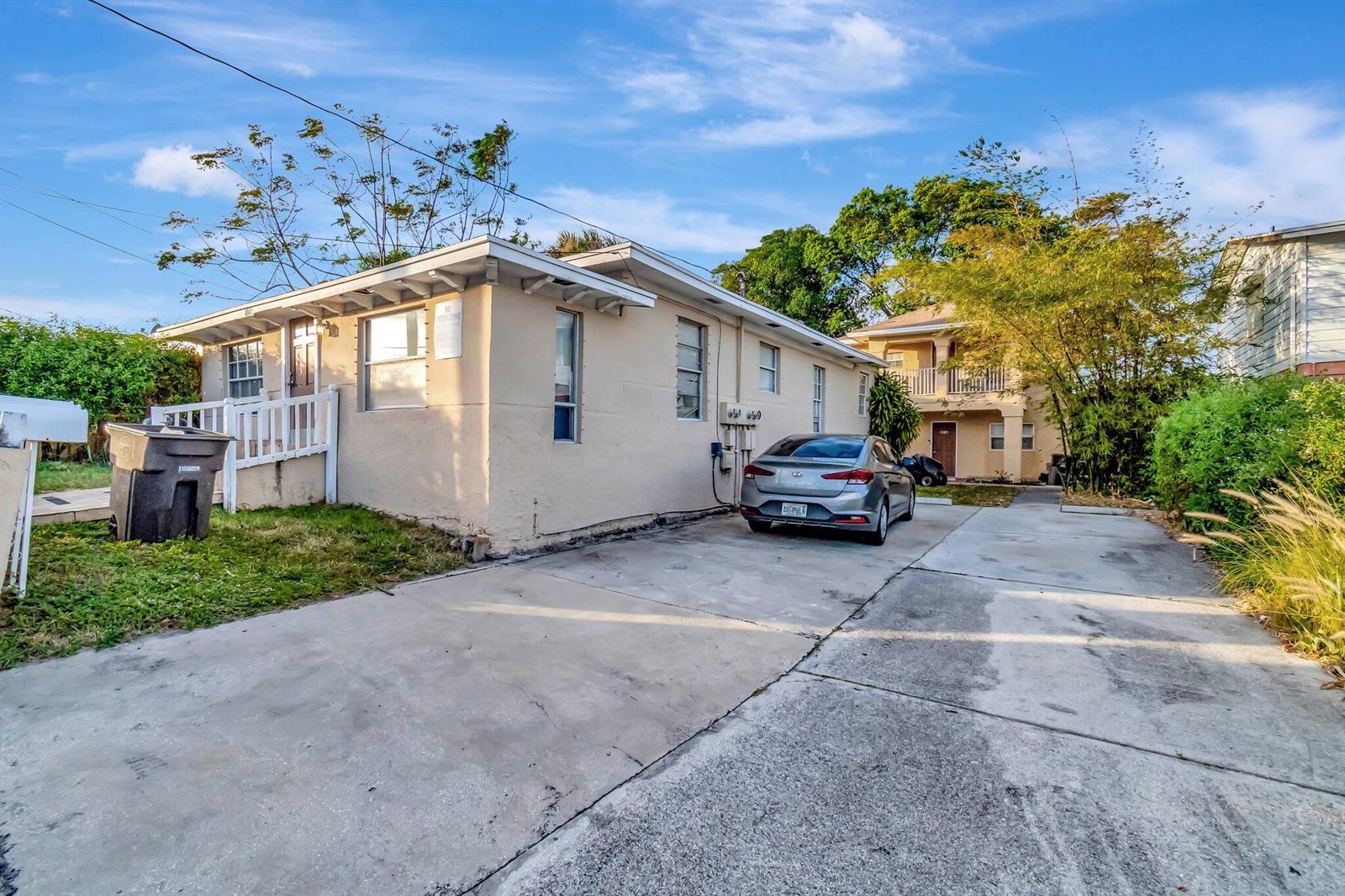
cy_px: 448
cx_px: 672
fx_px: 560
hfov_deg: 100.4
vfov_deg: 77.3
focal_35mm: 15
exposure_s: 1/1250
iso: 1000
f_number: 8
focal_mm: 10
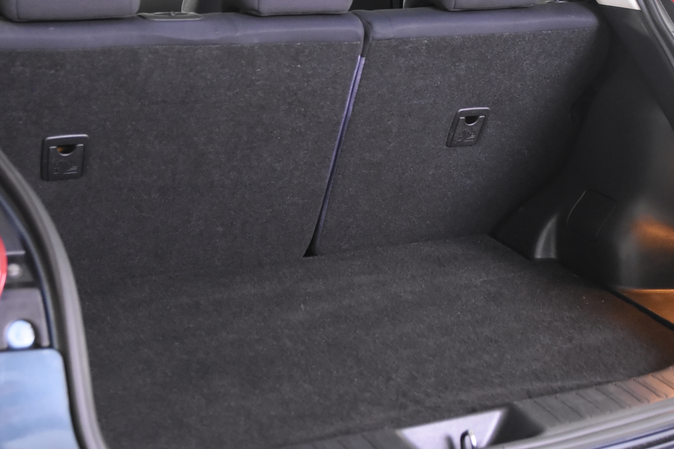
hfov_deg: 31.8
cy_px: 200
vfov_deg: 21.6
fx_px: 1179
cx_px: 401
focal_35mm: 63
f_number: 3.3
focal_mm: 34
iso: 3600
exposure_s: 1/50
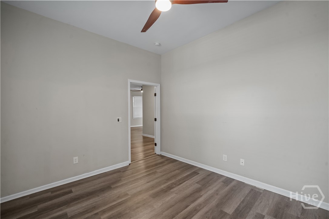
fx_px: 137
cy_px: 110
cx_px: 164
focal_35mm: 15
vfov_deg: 77.3
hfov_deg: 100.4
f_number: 8
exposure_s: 1/30
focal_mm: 15
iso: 10000
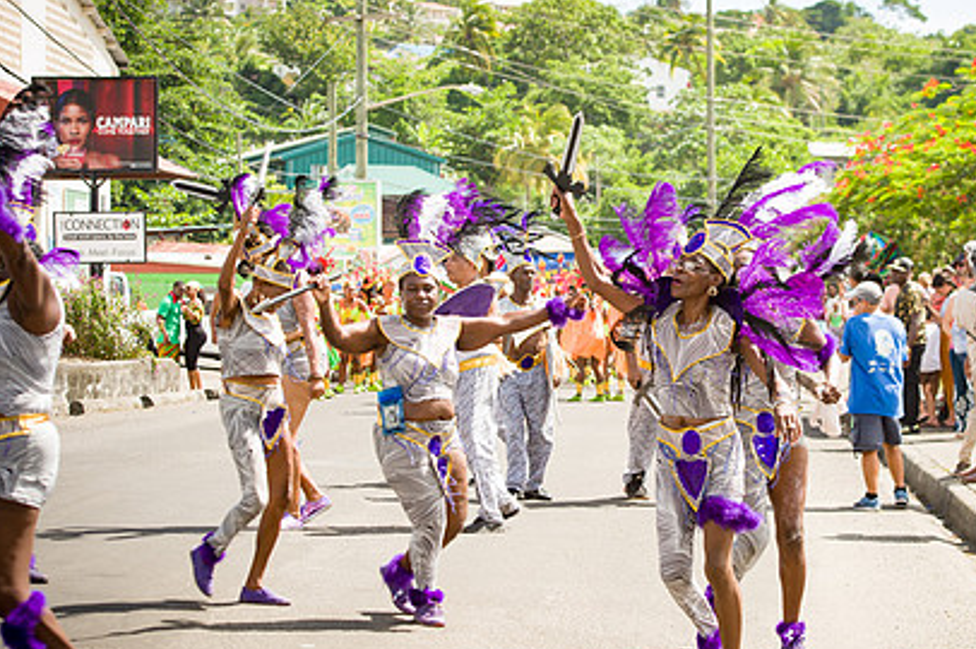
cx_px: 666
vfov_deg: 13.7
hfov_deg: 20.3
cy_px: 339
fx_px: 2709
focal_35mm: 100
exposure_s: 1/160
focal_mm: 70
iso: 100
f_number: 6.3
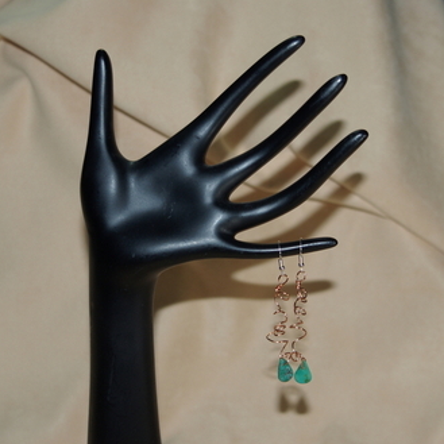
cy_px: 224
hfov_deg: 18.7
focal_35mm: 93
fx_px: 1350
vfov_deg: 18.7
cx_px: 223
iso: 100
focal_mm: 48
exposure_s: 1/60
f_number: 4.5
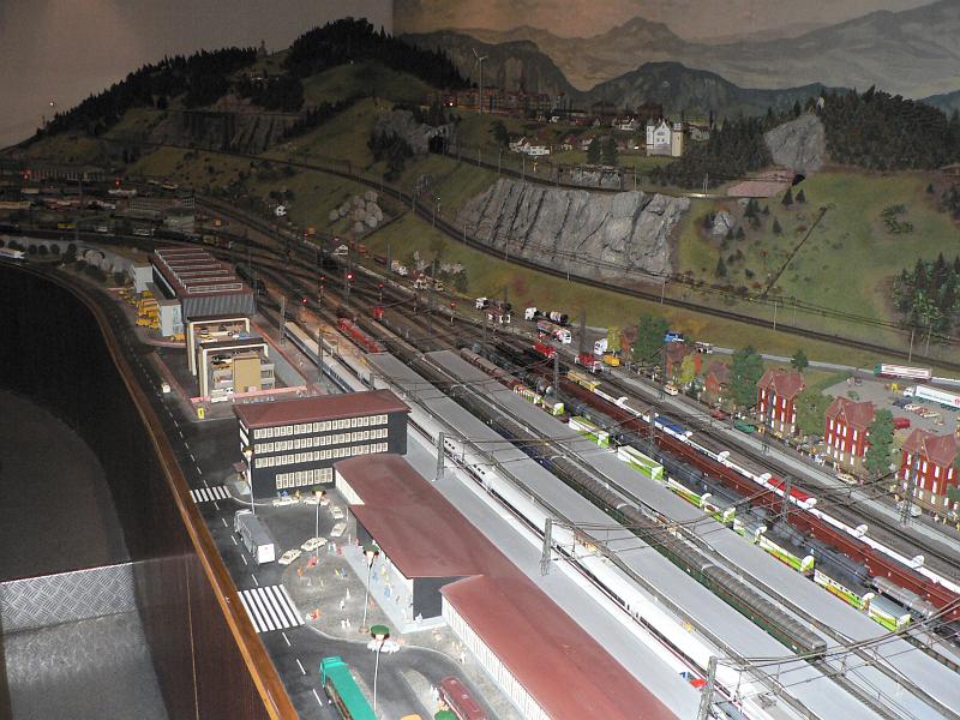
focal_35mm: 36
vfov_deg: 39.7
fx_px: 998
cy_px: 360
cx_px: 480
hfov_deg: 51.4
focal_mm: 6
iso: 300
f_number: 2.8
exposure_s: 1/60
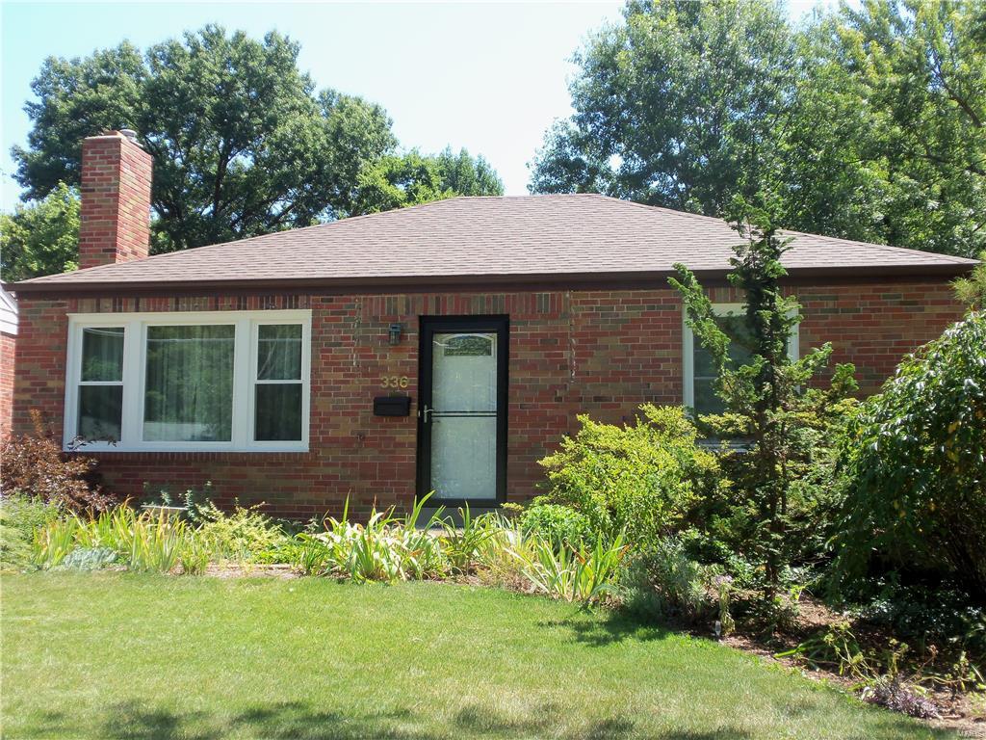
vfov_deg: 30.3
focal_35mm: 48
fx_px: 1367
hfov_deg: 39.7
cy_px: 370
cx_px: 493
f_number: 3.9
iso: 80
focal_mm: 8.7
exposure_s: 1/200
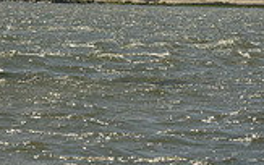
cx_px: -14
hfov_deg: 2.4
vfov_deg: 1.5
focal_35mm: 868
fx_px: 6247
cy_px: -294
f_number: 10
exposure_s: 1/1600
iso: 280
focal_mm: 240
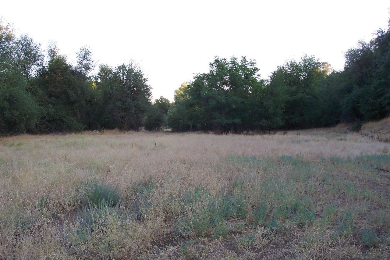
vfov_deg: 35.0
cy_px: 130
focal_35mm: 38
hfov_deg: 50.7
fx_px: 412
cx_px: 195
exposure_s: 1/60
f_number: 4.8
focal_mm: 8
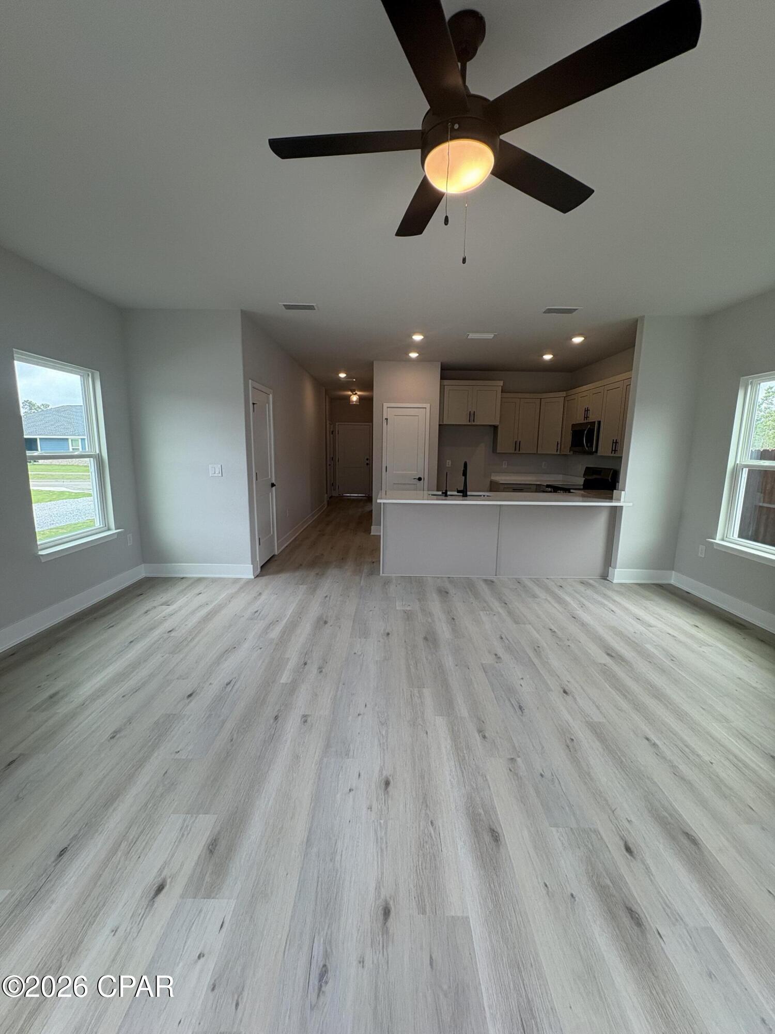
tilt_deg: -8.0
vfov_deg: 102.1
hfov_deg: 85.7
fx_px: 418
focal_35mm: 14
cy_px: 517
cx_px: 388
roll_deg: -1.5
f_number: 2.2
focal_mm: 2.22
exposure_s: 1/120
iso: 80
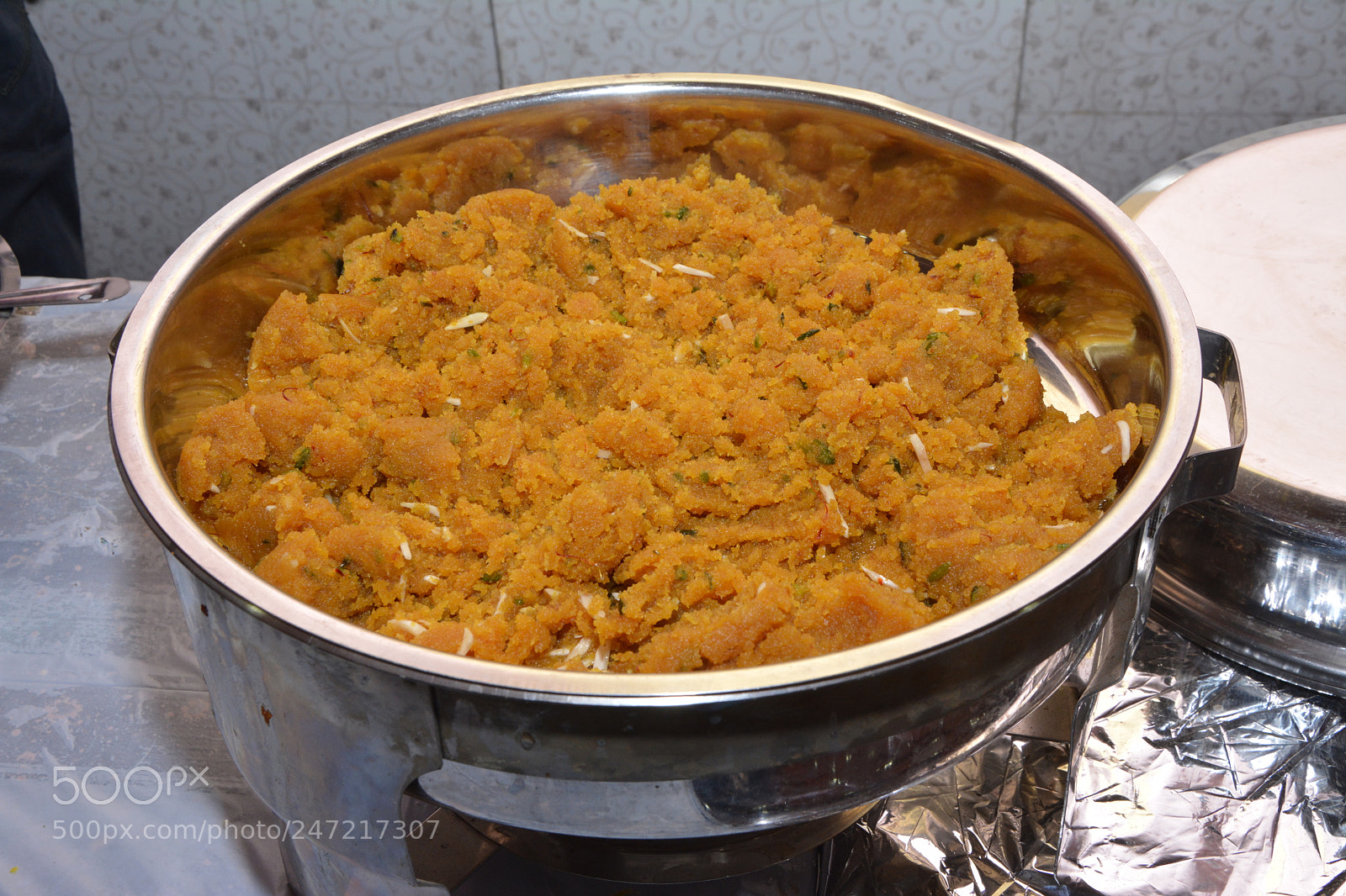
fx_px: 1794
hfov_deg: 41.1
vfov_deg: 28.1
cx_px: 673
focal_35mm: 48
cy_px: 448
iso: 640
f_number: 10
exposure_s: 1/125
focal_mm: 32
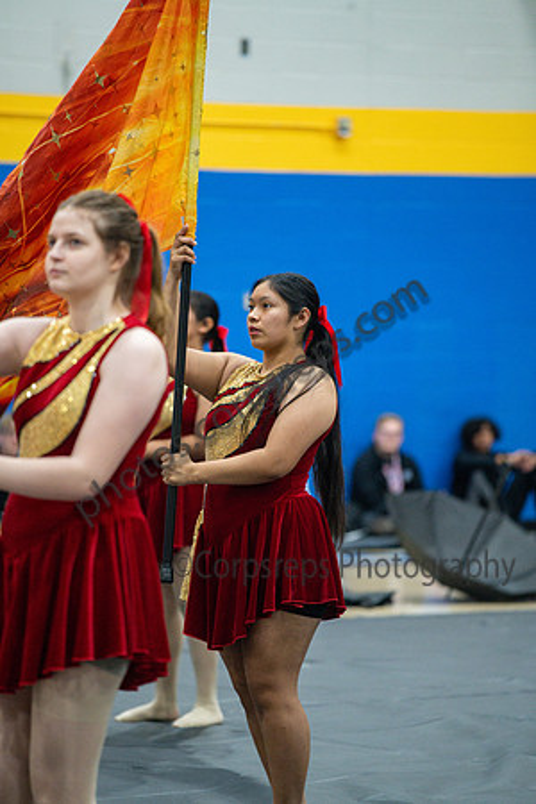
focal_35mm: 200
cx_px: 268
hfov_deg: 6.9
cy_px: 402
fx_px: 4466
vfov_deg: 10.3
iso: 5600
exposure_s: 1/500
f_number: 4
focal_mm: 200
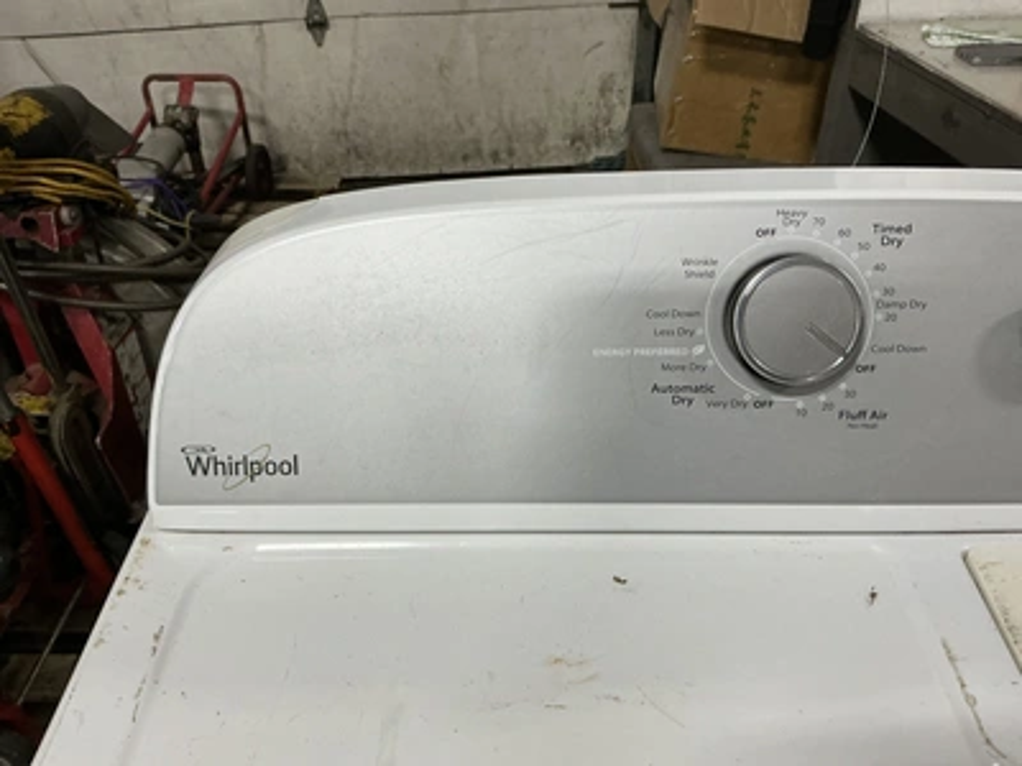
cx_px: 511
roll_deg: +1.3
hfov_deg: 63.4
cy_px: 383
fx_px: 827
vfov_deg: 49.7
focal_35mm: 28
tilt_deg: -36.8
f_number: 1.8
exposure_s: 1/60
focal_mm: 3
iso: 125
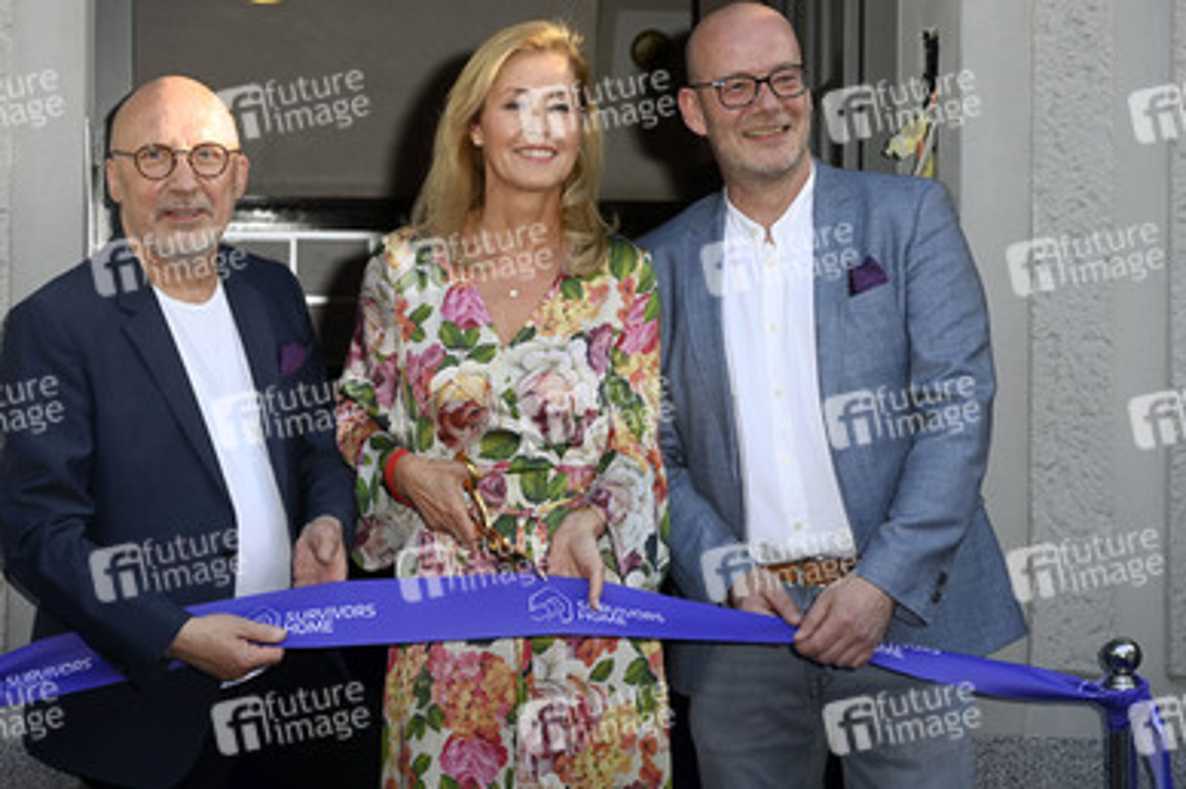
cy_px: 336
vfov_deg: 18.9
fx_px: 2370
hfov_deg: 28.1
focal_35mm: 72
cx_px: 515
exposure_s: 1/250
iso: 500
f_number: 5
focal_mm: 62
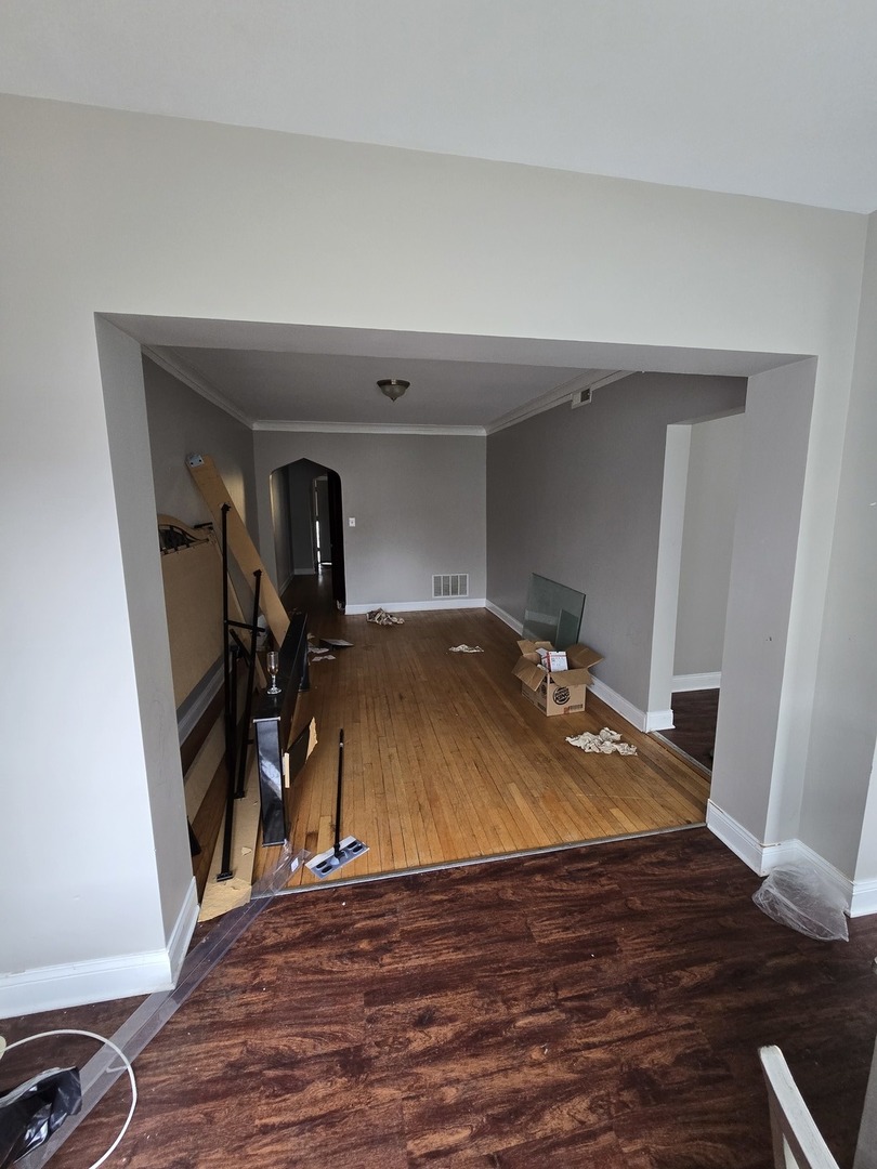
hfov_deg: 89.9
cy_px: 584
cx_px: 438
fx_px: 439
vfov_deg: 106.2
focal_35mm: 13
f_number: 2.2
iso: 250
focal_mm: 2.2
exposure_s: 1/60
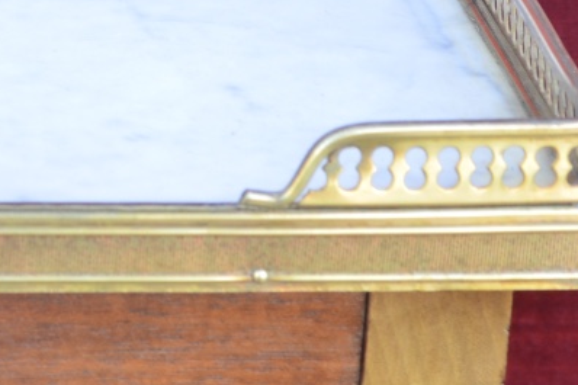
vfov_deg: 5.5
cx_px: -254
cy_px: -52
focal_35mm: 249
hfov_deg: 8.1
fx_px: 3988
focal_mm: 55
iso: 400
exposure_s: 1/30
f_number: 9
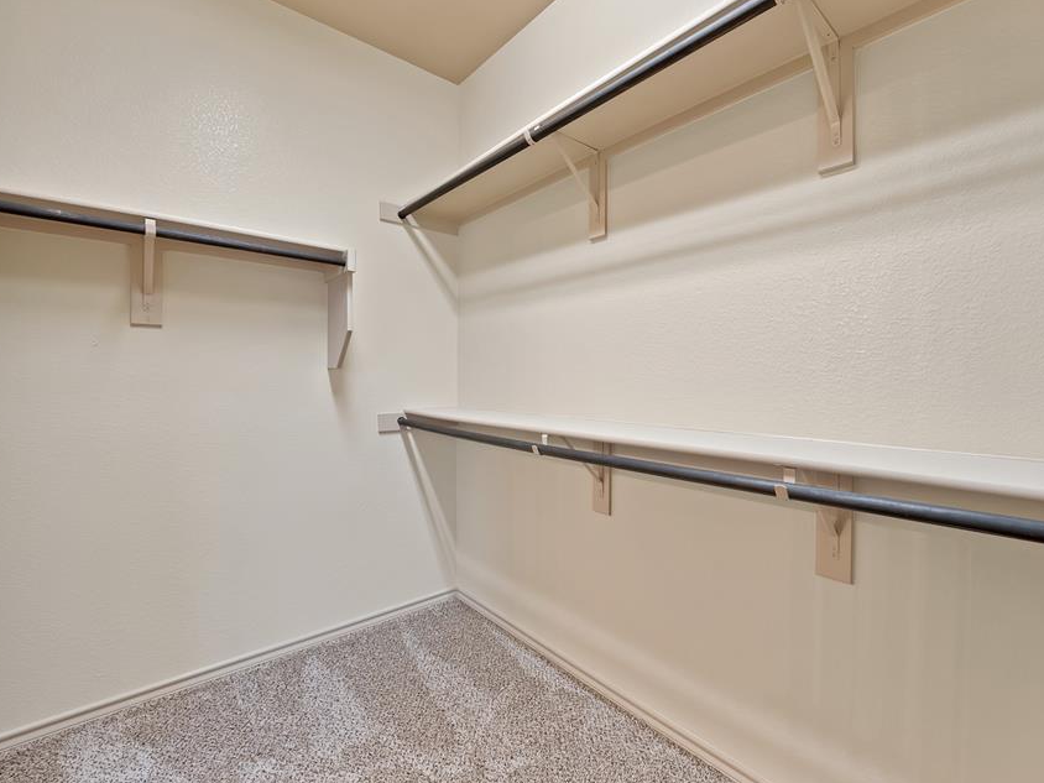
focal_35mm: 14
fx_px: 422
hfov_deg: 101.4
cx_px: 595
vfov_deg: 85.6
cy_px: 379
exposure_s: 1/1.67
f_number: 9
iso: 640
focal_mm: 12
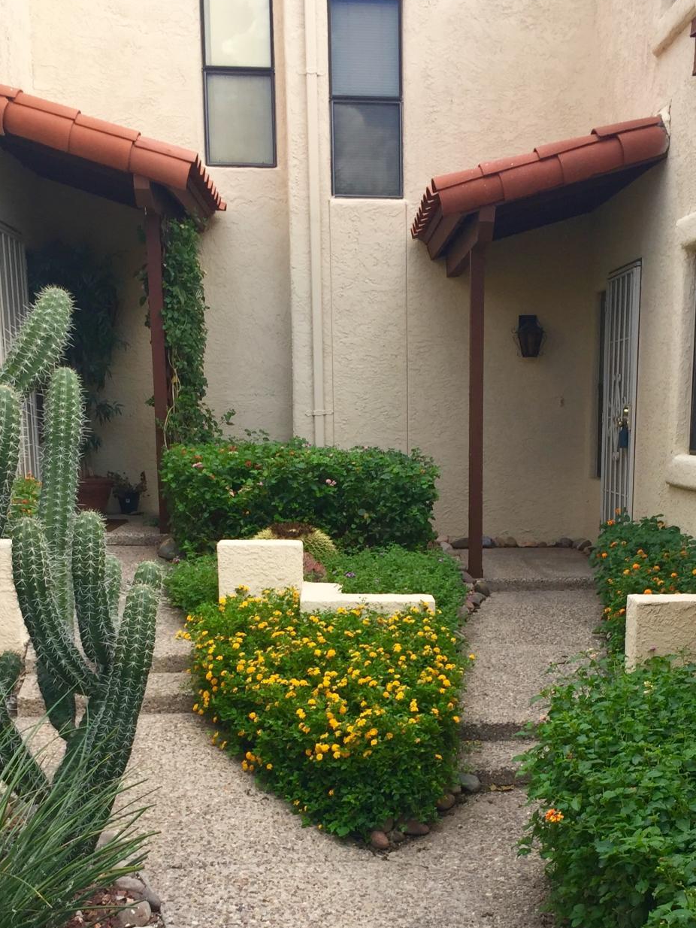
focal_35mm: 47
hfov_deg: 30.9
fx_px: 1260
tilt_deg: -5.2
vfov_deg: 39.6
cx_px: 394
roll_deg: +1.6
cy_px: 669
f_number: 2.2
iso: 32
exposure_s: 1/694
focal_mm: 4.15
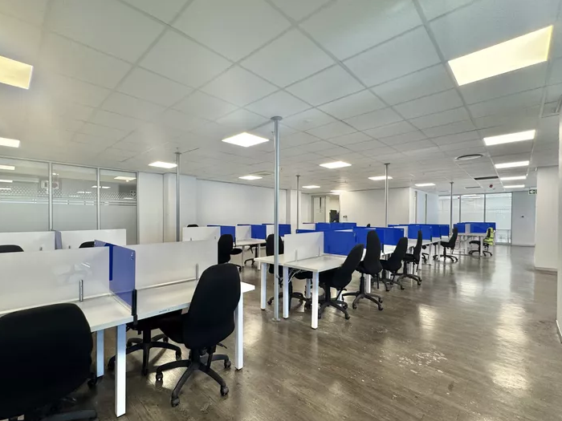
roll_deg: +1.7
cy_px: 221
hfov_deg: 94.1
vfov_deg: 78.0
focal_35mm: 16
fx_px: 260
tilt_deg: +0.4
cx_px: 249
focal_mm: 2.22
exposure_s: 1/100
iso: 160
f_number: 2.2
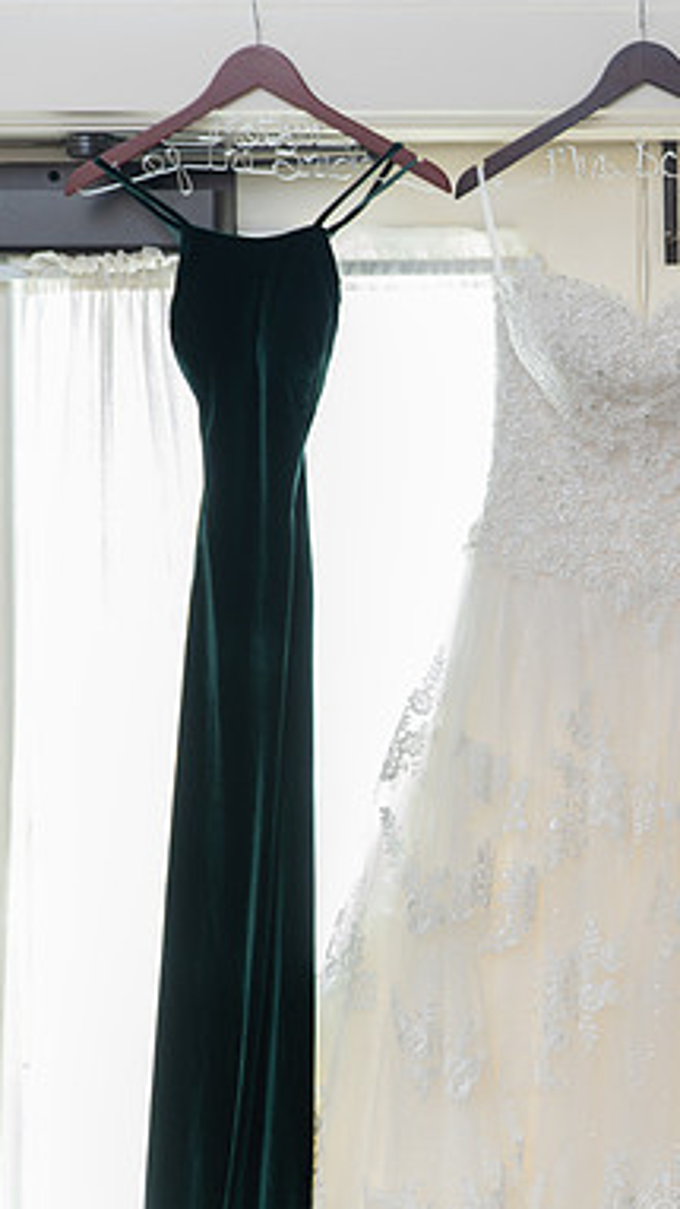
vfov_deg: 22.0
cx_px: 661
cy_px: 609
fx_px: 3108
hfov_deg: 12.4
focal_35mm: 97
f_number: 2.8
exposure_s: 1/250
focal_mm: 61
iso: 500
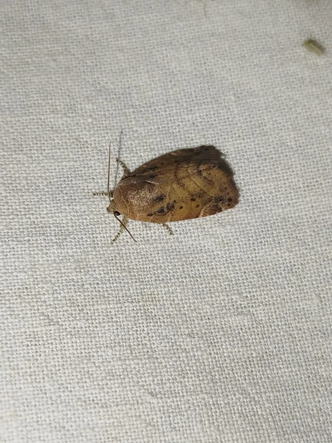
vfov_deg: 28.2
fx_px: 882
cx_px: 166
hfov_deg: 21.3
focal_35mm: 69
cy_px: 222
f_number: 1.7
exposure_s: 1/50
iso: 80
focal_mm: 5.31
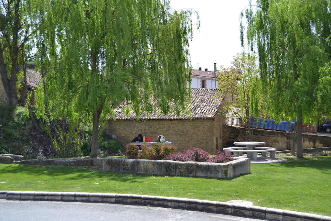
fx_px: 331
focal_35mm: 36
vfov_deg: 36.9
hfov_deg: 53.1
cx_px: 166
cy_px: 110
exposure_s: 1/1250
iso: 400
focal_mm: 24
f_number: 5
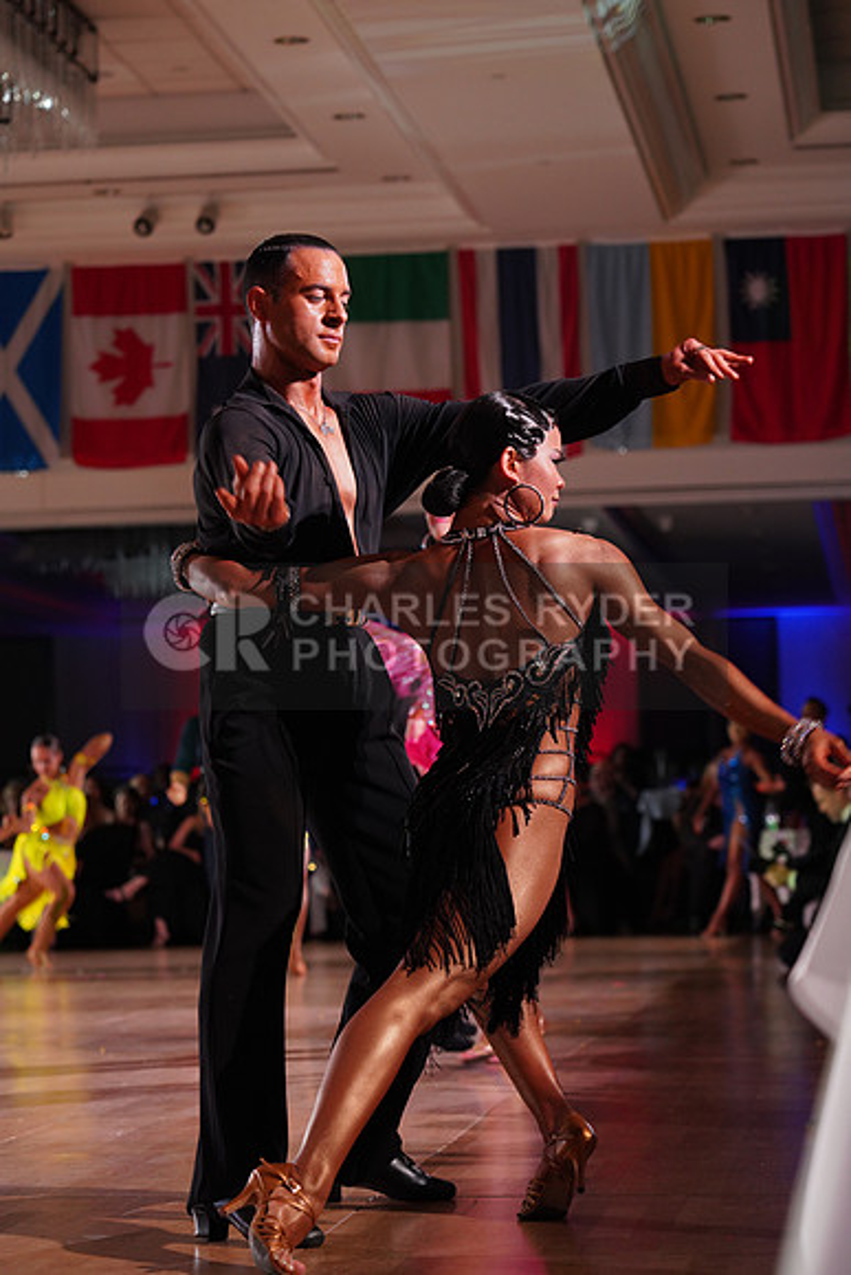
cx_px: 426
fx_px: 3721
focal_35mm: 105
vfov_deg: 19.5
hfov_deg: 13.0
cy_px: 638
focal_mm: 105
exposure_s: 1/160
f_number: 5
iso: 1600
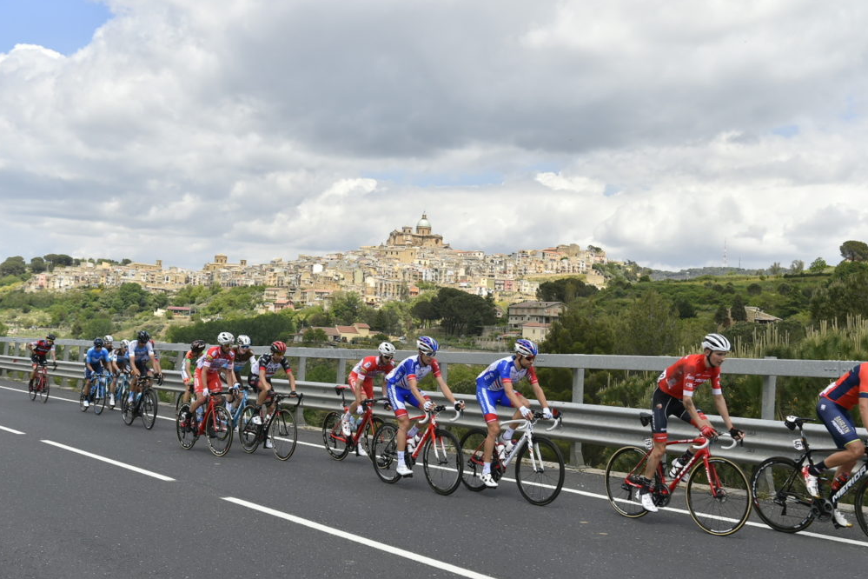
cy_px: 293
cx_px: 440
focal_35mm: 39
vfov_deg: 34.2
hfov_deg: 49.6
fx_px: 940
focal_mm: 38
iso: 320
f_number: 7.1
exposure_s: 1/1250
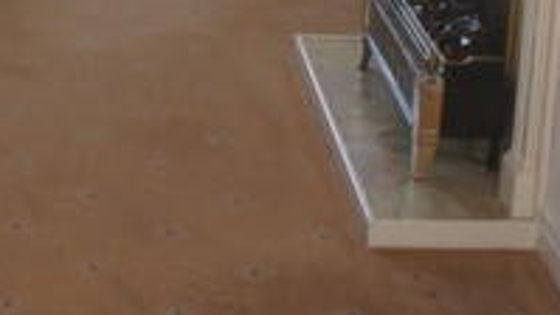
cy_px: -228
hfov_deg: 22.1
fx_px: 1381
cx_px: 8
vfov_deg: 12.1
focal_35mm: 93
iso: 200
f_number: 4.5
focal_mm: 18
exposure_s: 1/80
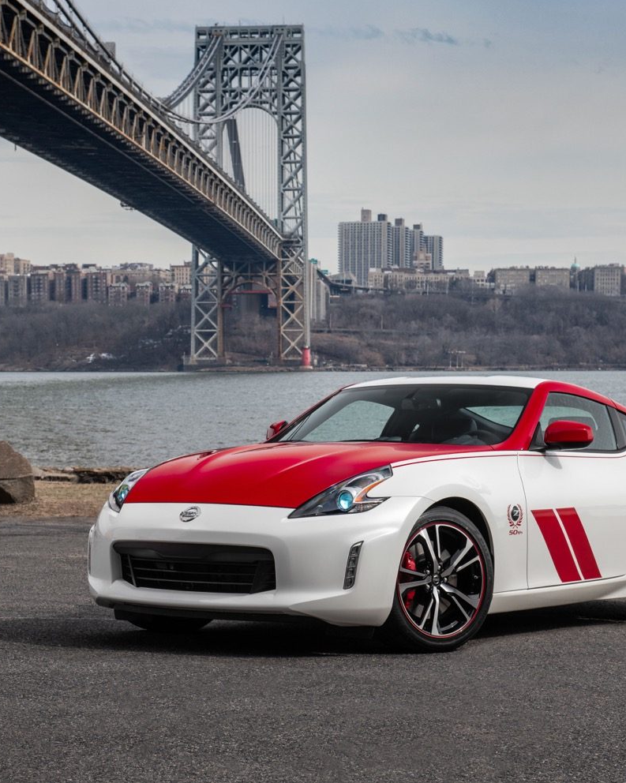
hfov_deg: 17.4
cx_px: 265
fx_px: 2039
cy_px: 393
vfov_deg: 21.7
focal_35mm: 88
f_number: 9
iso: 250
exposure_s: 1/200
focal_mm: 62
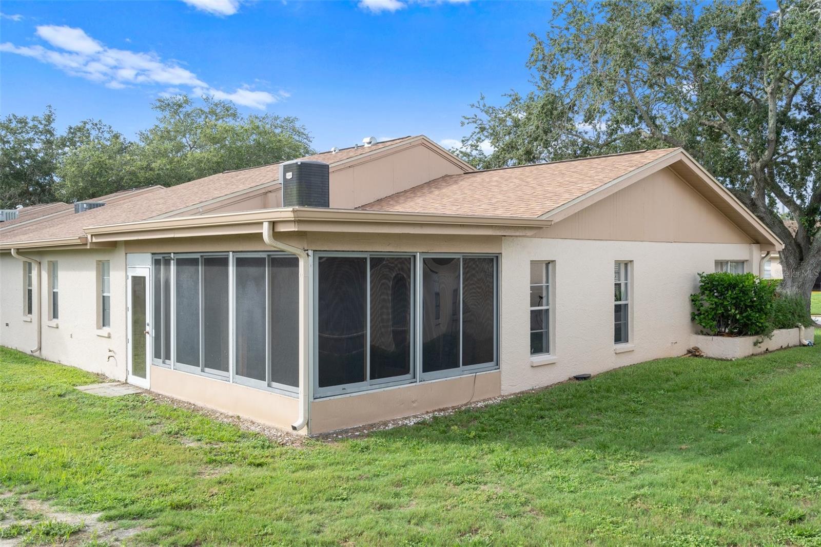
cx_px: 410
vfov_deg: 42.3
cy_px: 274
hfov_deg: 60.3
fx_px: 707
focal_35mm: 31
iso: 320
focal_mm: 31
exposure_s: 1/250
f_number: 8
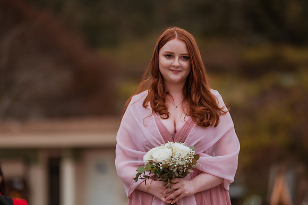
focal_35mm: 135
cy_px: 102
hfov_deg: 15.2
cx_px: 154
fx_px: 1154
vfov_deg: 10.1
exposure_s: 1/3200
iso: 500
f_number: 1.8
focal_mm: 135
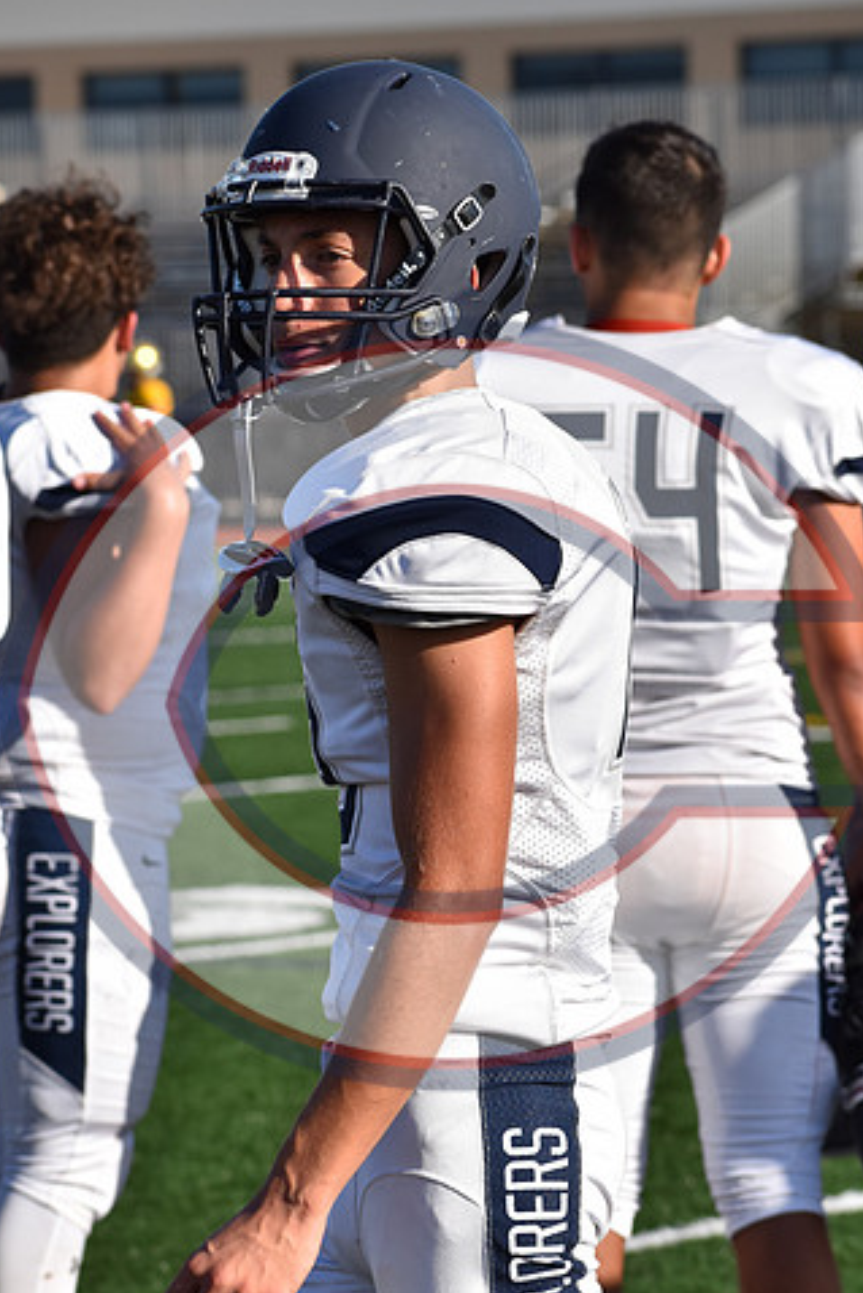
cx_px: 442
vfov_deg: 9.7
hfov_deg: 6.5
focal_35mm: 211
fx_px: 7581
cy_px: 703
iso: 400
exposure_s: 1/2000
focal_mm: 116
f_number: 7.1
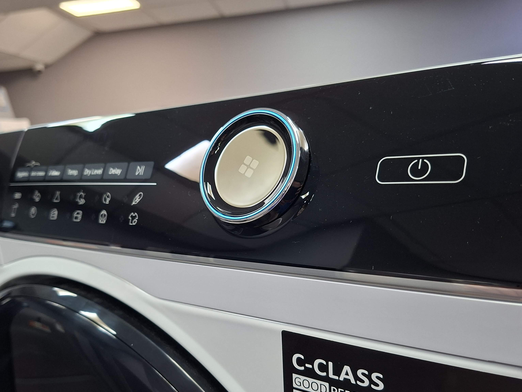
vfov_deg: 46.4
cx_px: 226
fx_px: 452
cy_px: 244
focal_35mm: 30
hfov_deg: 59.7
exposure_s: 1/50
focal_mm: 5.54
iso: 200
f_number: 1.8
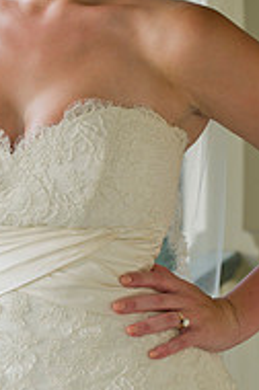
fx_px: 3076
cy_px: 179
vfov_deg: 7.3
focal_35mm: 284
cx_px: 79
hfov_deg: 4.8
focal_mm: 120
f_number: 6.3
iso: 400
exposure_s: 1/60
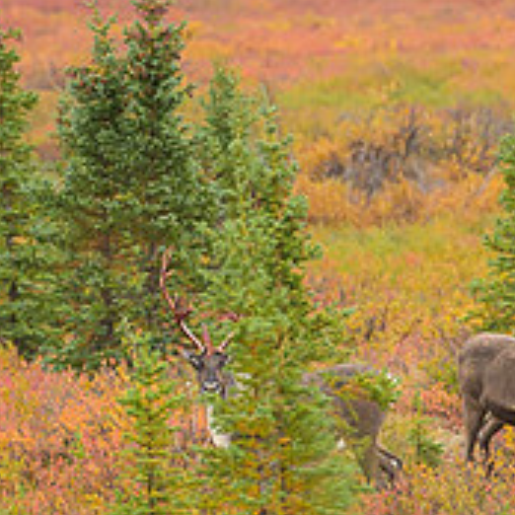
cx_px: 845
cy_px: 299
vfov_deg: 1.4
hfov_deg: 1.4
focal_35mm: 1267
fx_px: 21326
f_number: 5.6
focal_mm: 400
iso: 2000
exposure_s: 1/1000
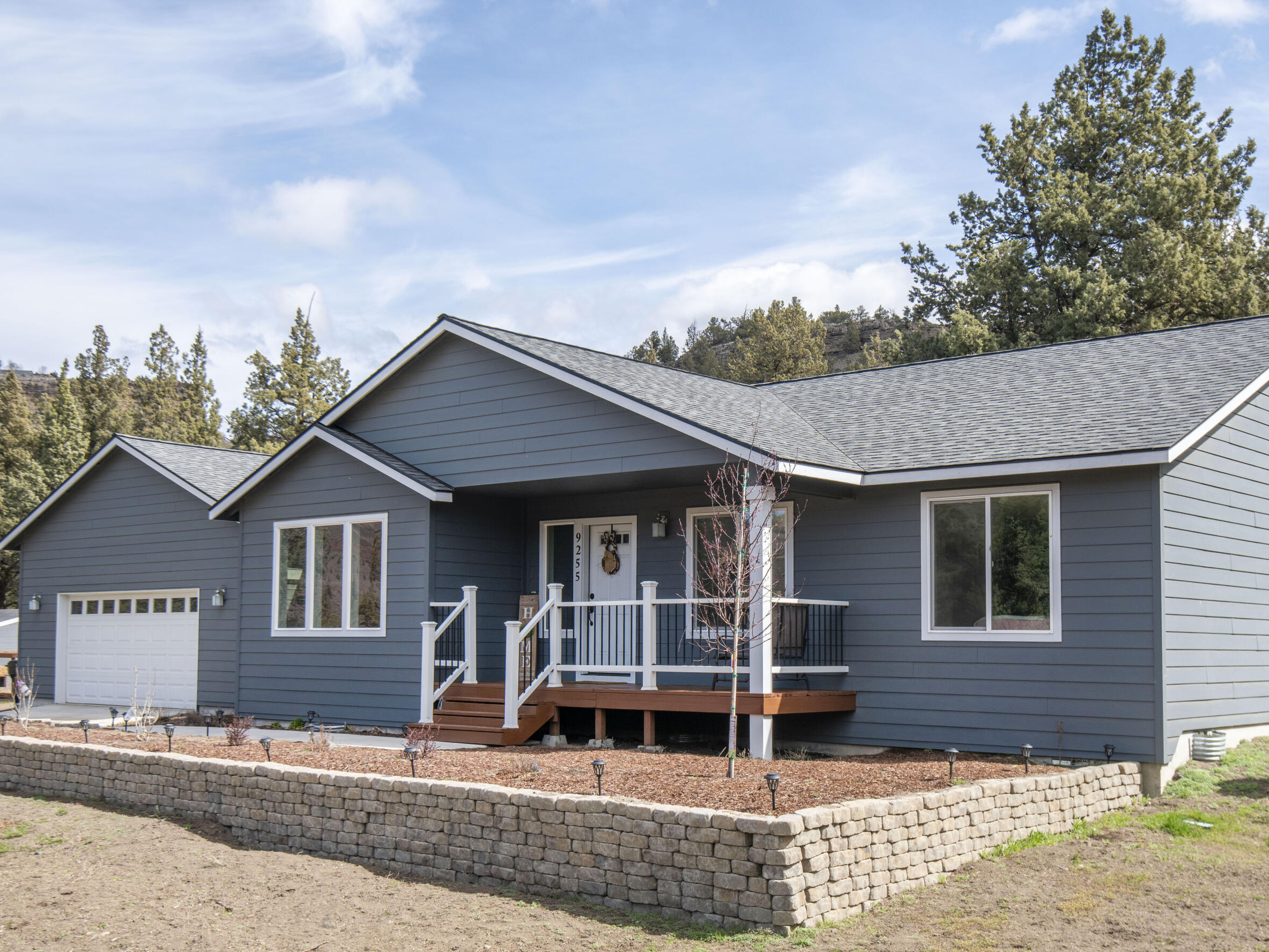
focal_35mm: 39
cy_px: 505
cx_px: 685
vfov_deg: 36.8
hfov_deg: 47.8
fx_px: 1430
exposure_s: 1/320
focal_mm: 32
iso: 200
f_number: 11
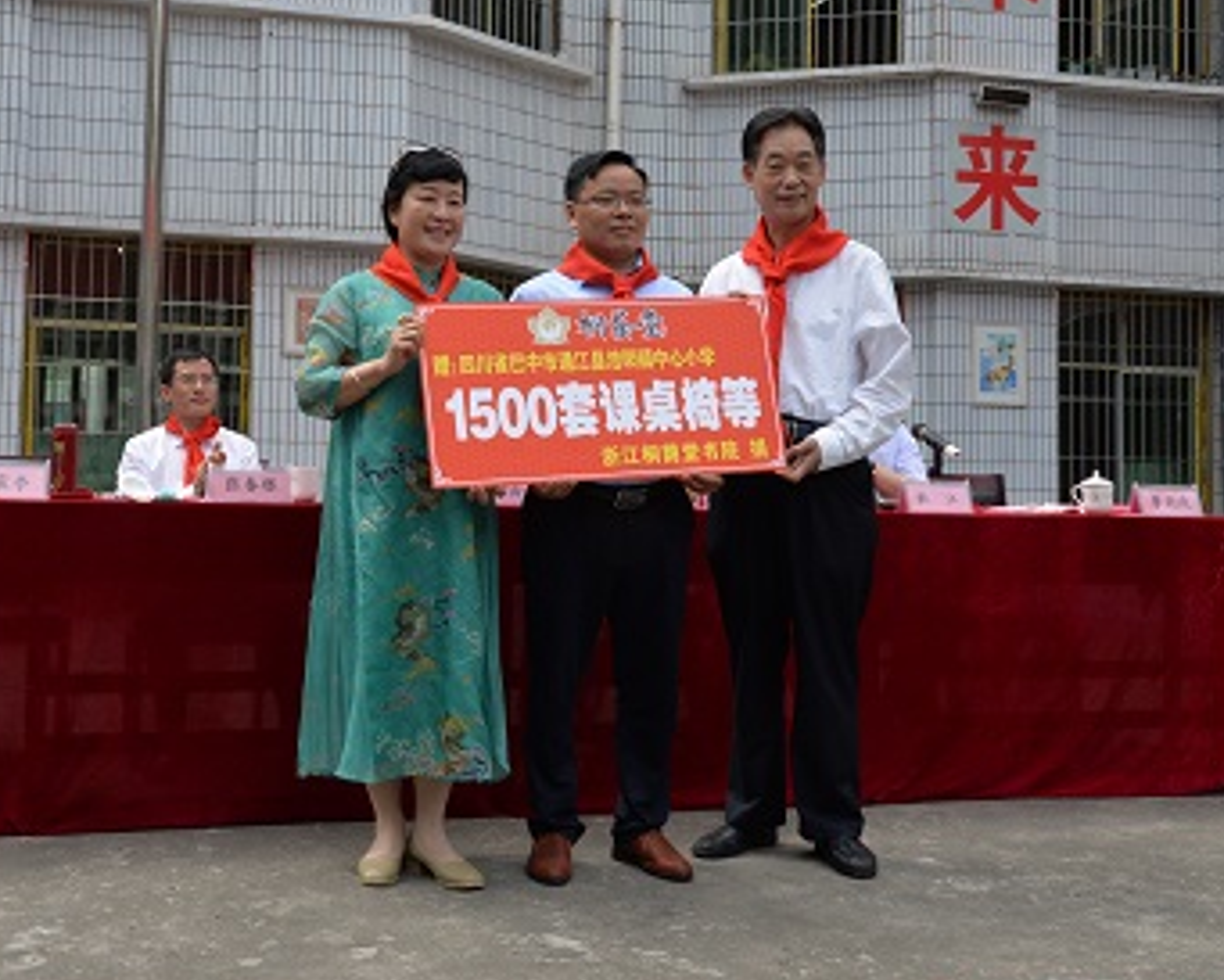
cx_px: 499
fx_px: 1594
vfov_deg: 34.1
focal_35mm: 44
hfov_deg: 41.8
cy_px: 411
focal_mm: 32
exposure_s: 1/640
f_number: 13
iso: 2000
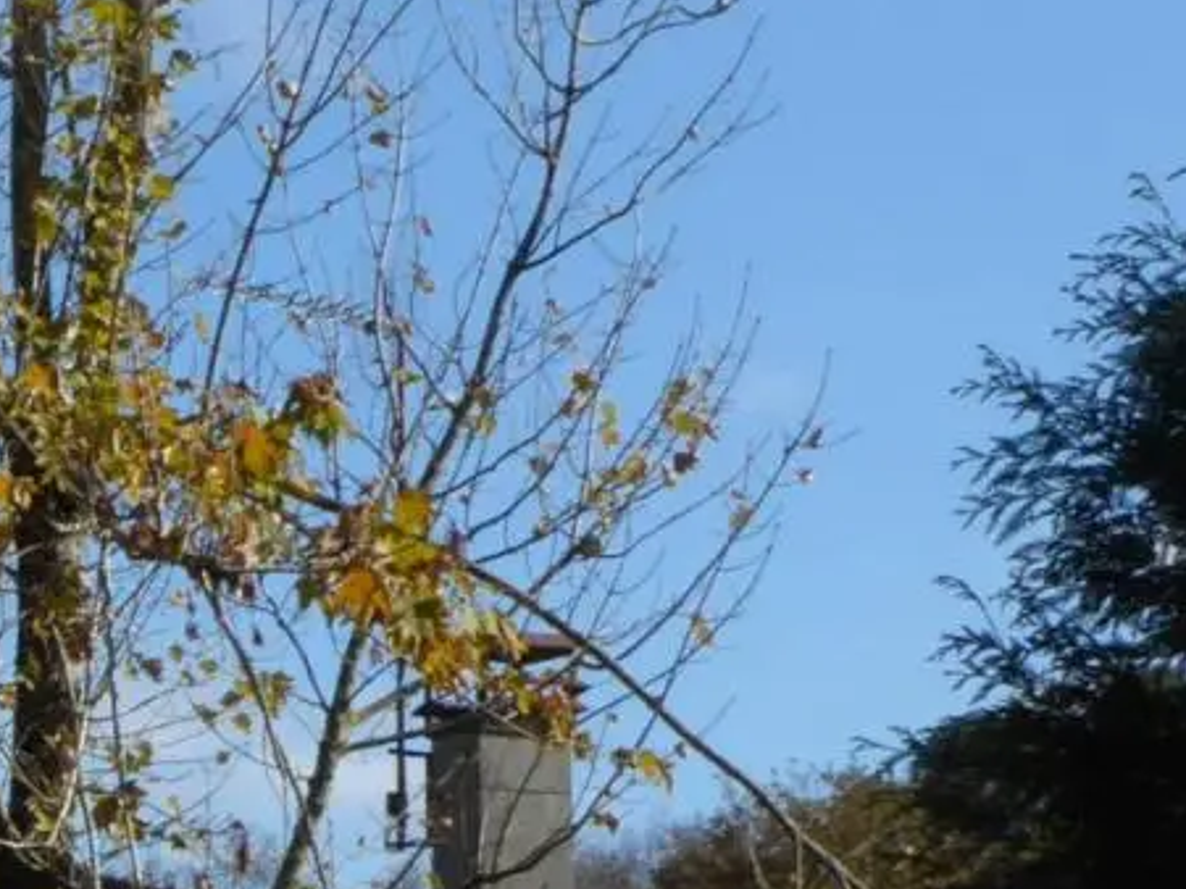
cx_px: -913
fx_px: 4864
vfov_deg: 10.2
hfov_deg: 12.7
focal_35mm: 142
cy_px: 1186
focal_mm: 7.2
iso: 80
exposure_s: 1/160
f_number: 8
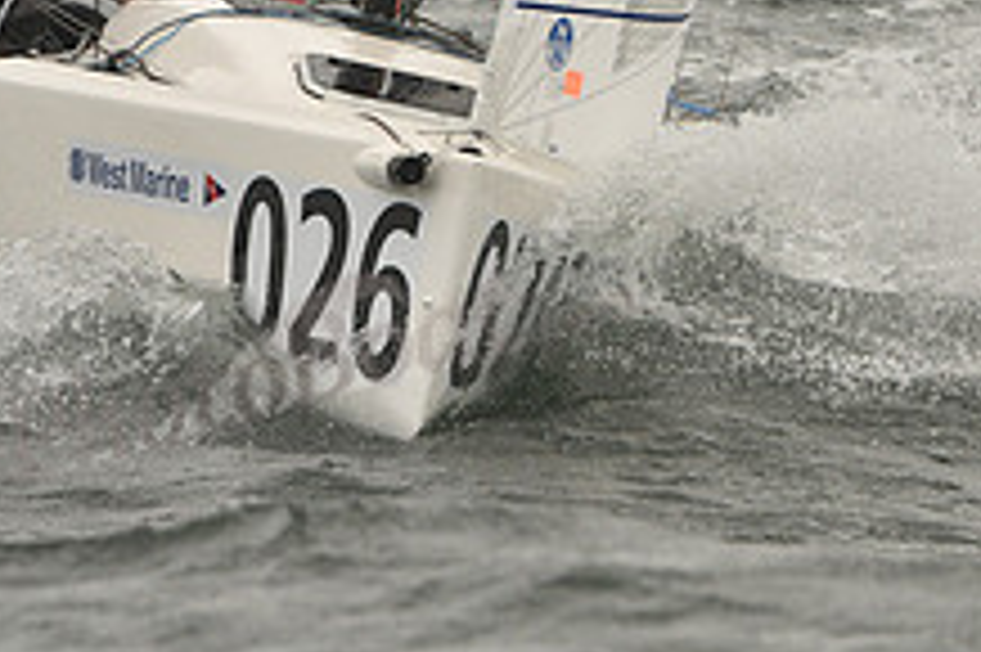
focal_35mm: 1065
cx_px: 873
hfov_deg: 1.9
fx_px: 28999
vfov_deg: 1.3
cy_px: 70
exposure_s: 1/1250
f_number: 6.3
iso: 400
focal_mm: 400
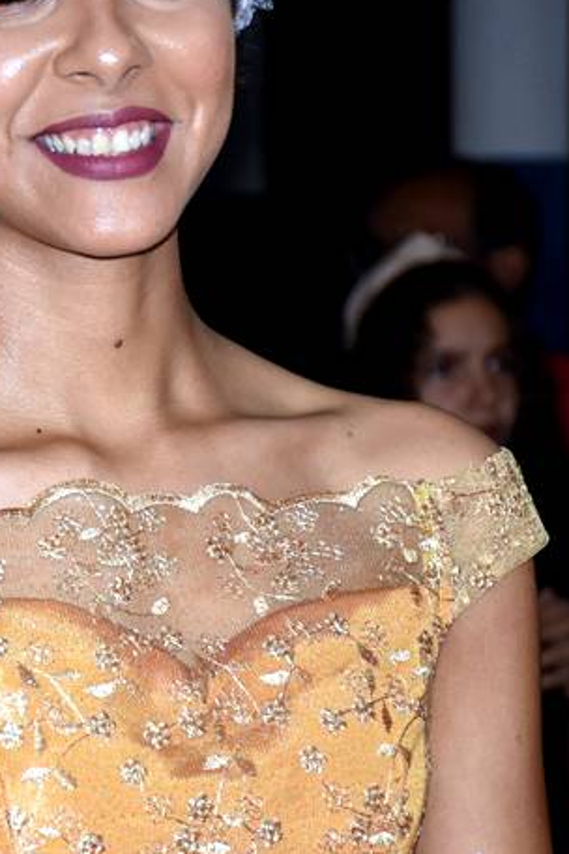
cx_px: -219
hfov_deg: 5.6
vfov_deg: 8.4
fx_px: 5808
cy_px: 438
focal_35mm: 245
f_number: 5
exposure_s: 1/100
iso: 1000
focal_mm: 62
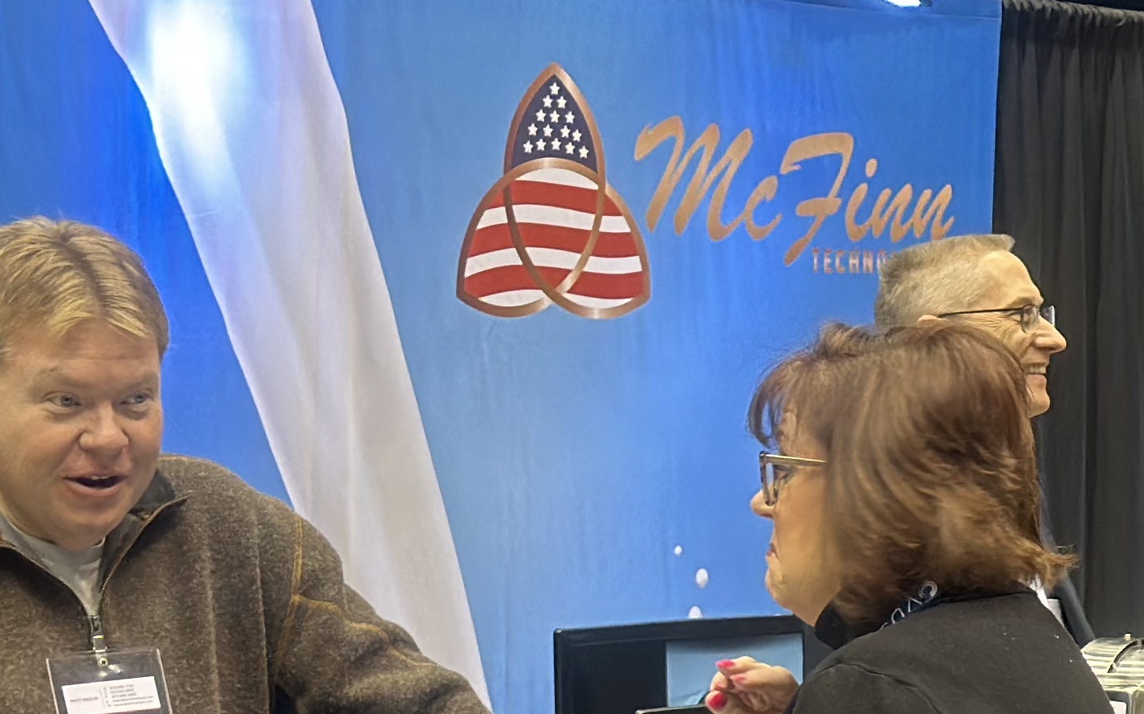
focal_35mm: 144
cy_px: 533
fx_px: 4489
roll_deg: +0.1
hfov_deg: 14.3
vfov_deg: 9.1
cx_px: 1109
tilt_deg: -2.0
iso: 125
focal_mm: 6.86
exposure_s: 1/60
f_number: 1.78
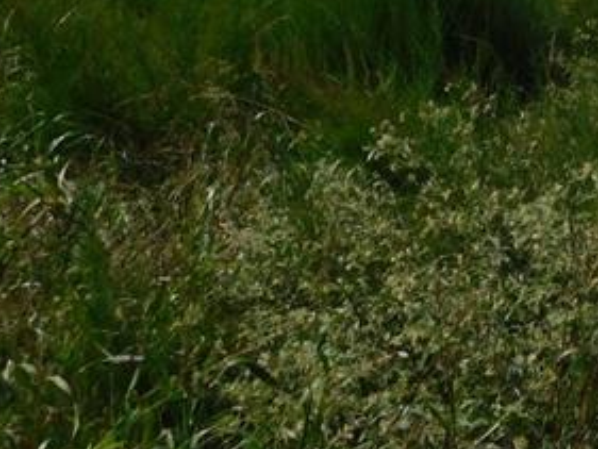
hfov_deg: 14.5
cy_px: -223
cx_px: 749
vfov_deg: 10.9
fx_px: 2264
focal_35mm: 131
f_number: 7
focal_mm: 6.3
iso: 125
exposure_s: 1/640
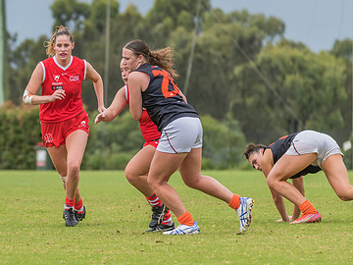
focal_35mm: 403
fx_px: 4110
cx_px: 70
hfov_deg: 4.9
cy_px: 147
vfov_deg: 3.7
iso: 560
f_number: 5.6
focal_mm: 260
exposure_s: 1/1250
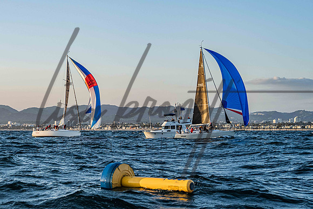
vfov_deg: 16.2
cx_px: 128
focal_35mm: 84
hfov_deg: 24.1
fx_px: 731
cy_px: 77
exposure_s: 1/640
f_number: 8
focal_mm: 62
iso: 640
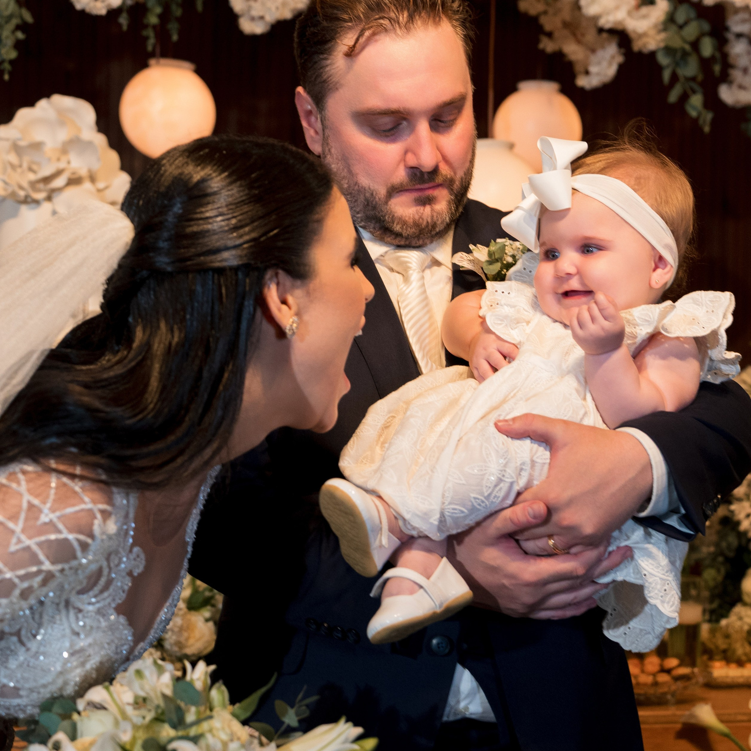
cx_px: 420
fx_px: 1620
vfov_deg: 26.1
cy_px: 396
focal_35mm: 66
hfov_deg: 26.1
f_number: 3.5
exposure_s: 1/200
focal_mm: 42
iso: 1600
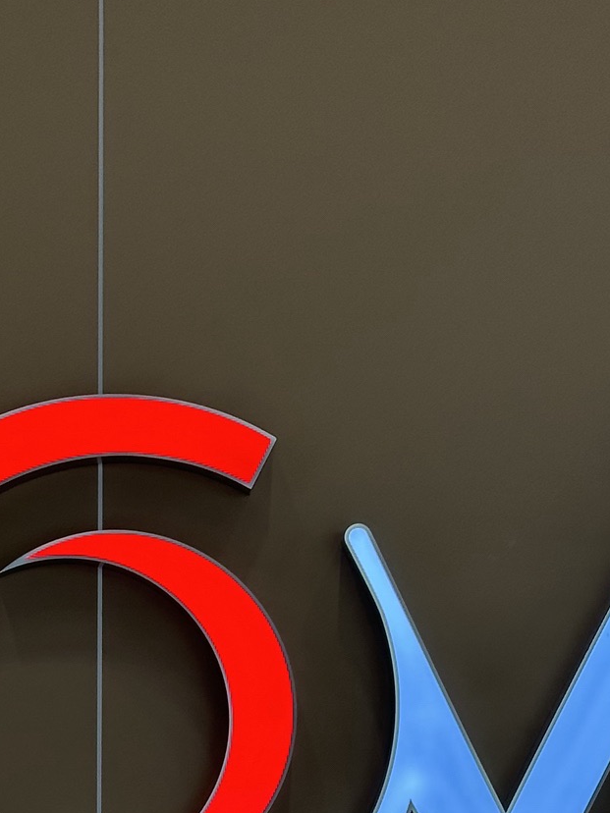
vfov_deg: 16.5
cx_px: 114
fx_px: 2726
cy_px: 889
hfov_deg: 12.7
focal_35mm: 116
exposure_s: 1/154
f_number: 1.78
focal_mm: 6.86
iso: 50
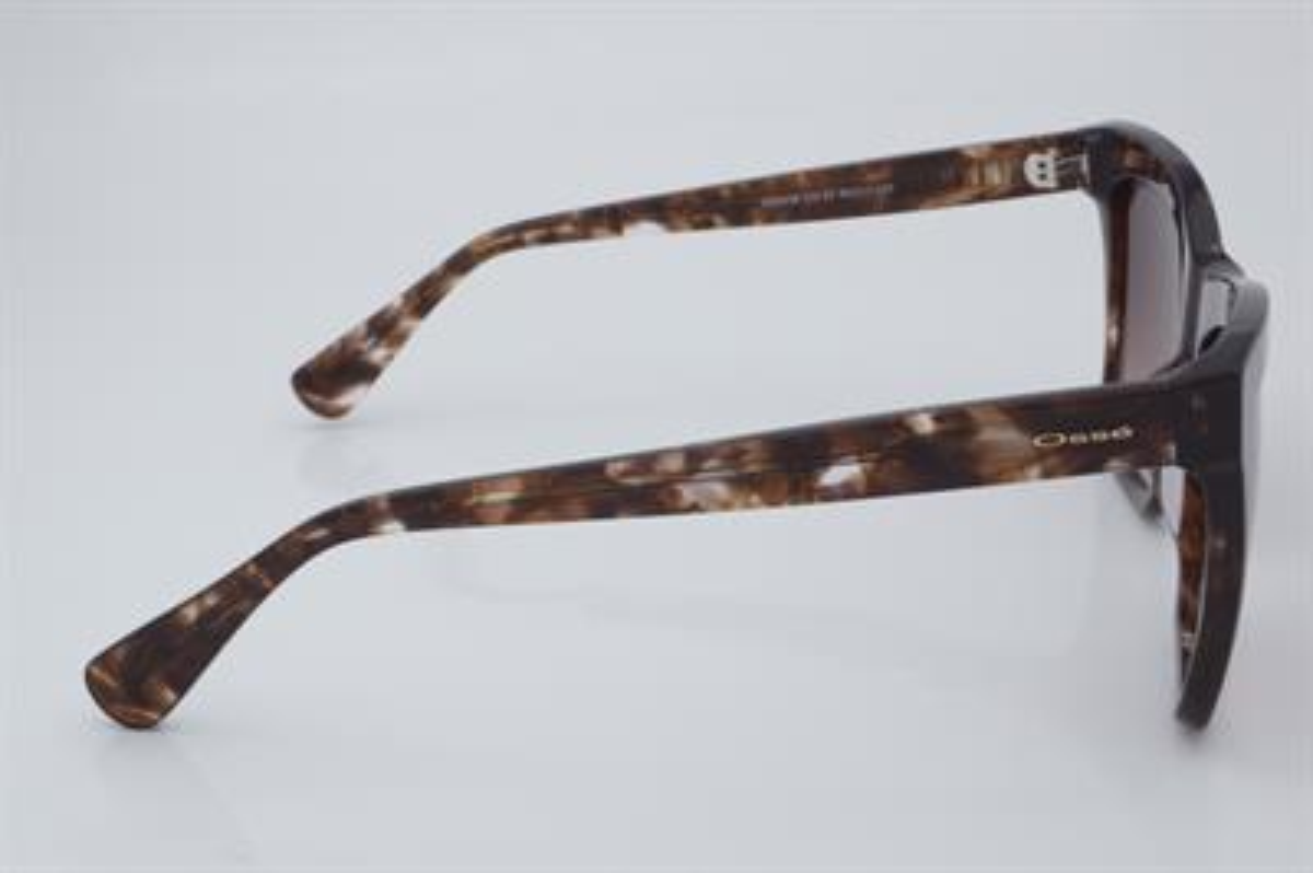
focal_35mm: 68
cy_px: 436
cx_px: 656
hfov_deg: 29.9
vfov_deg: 20.1
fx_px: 2460
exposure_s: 1/4
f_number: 32
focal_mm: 45
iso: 100
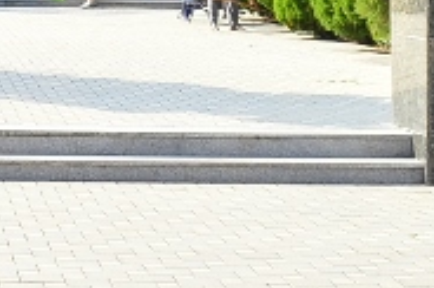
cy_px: -289
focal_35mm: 184
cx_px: -118
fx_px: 2214
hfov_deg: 10.9
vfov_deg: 7.2
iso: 200
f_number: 9
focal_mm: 22
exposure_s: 1/160
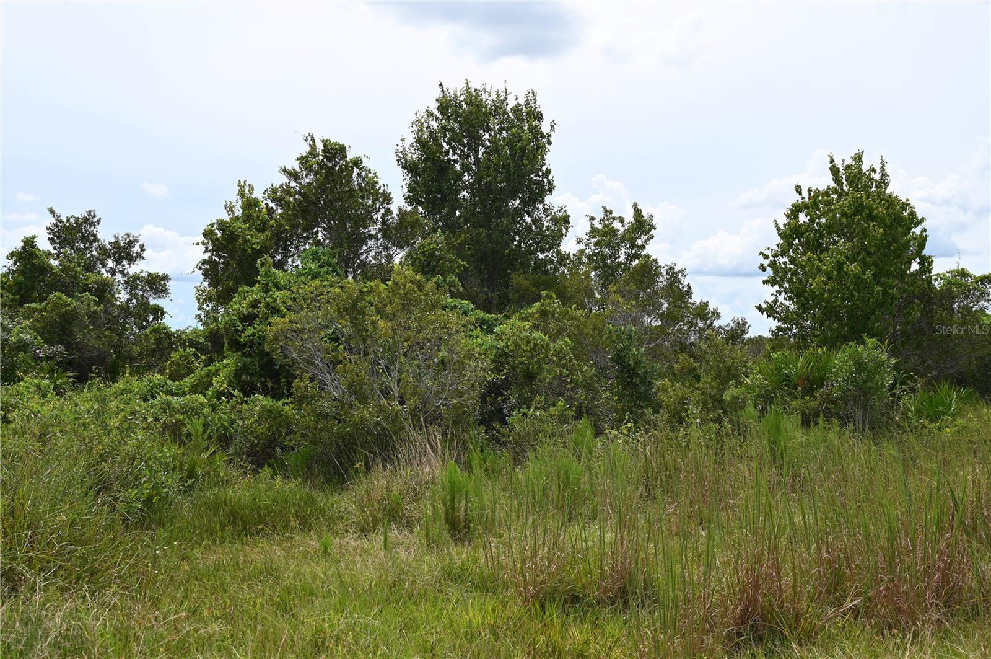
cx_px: 496
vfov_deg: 31.1
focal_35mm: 43
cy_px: 330
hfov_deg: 45.5
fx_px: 1182
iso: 100
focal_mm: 43
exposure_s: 1/400
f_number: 7.1
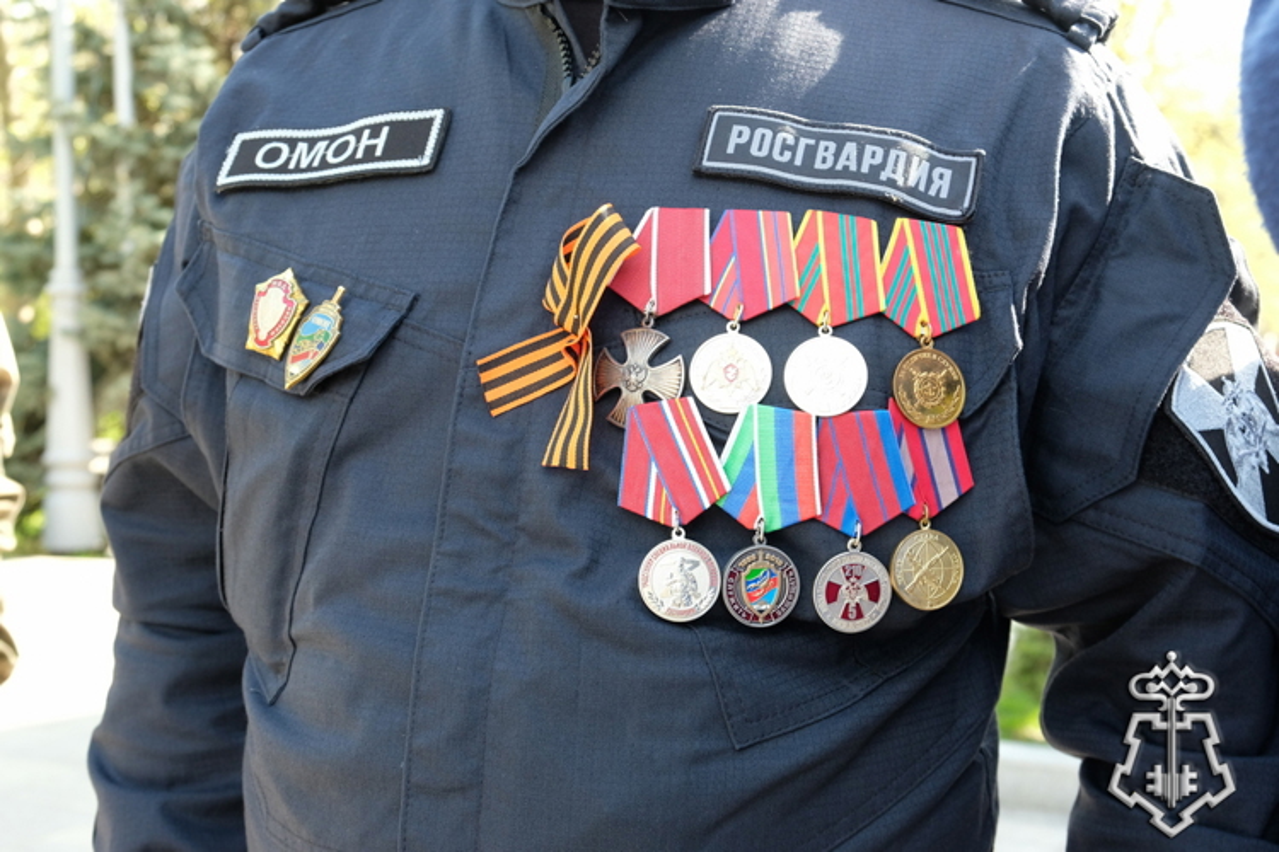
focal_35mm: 42
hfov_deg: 46.4
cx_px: 640
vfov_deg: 31.9
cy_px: 426
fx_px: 1492
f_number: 5.6
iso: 1250
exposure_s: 1/240
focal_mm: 27.7
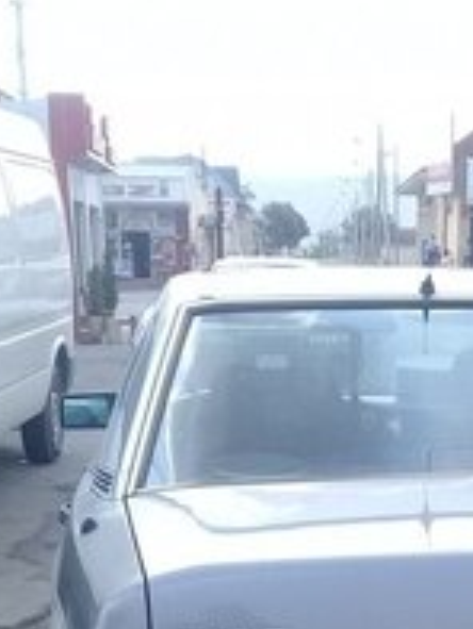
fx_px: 1420
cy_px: 712
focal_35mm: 78
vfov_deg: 23.3
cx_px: 441
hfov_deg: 18.5
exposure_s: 1/427
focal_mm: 3.3
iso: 50
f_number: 2.2
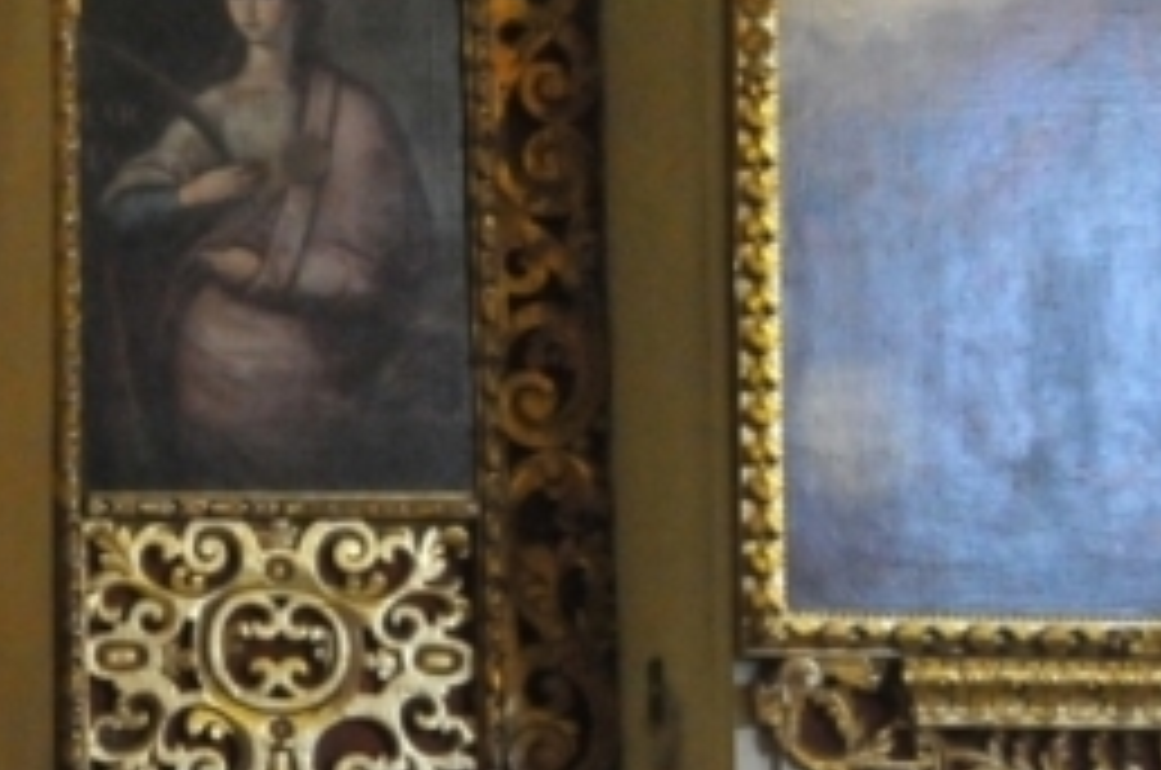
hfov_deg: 12.1
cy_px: 401
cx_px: -1008
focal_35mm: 155
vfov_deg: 8.8
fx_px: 4989
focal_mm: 26
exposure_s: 1/15
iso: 2500
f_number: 3.8
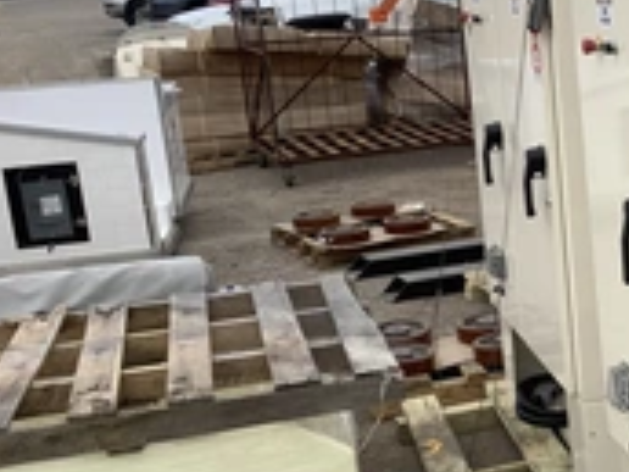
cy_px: 285
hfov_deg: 25.2
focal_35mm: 72
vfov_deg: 20.4
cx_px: 684
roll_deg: +1.4
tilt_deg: -15.6
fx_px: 1308
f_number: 2.4
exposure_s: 1/926
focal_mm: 3.3
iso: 25
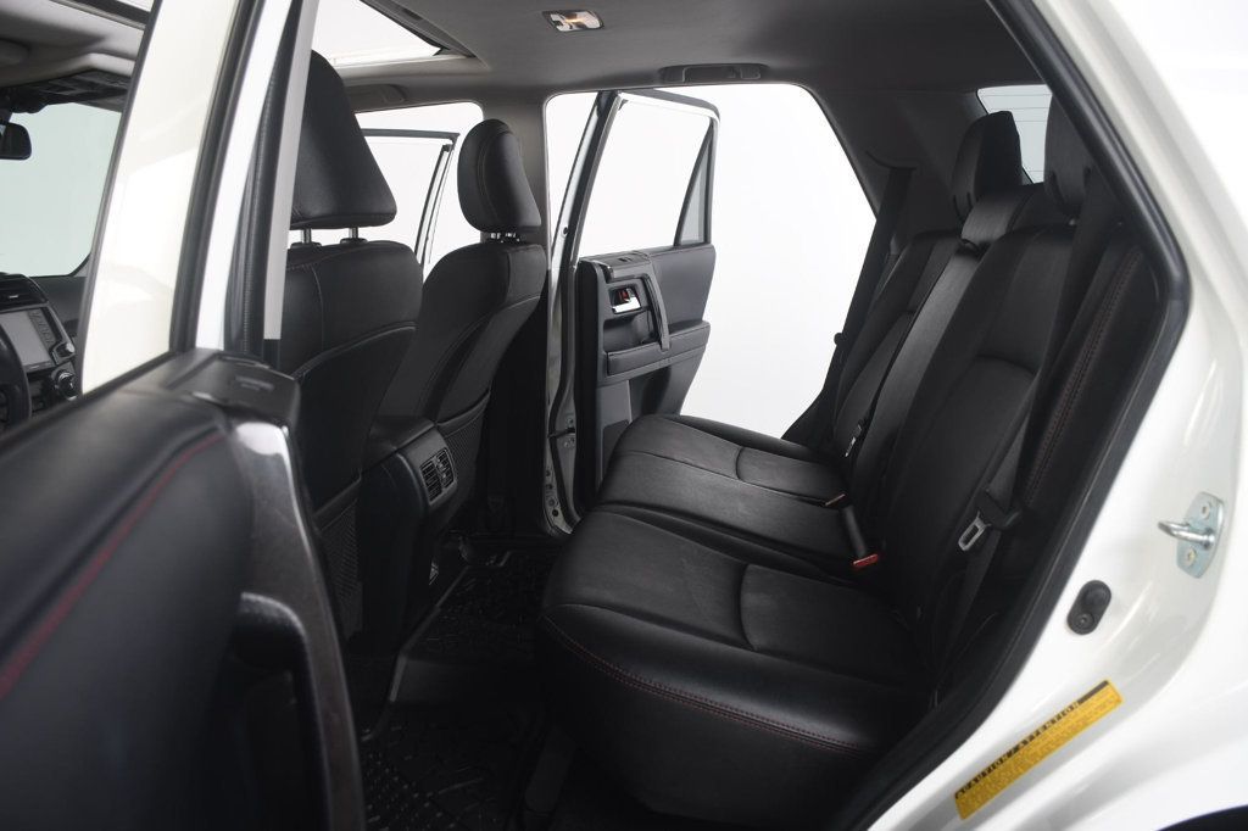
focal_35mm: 27
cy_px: 416
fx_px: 936
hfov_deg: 67.4
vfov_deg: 47.9
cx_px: 624
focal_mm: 18
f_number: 5
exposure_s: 1/160
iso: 100
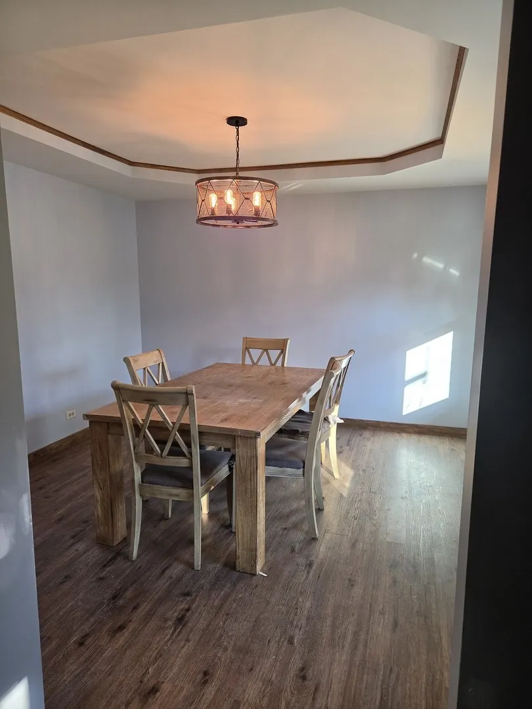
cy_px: 354
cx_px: 266
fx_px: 471
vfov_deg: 73.9
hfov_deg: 58.9
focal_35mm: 23
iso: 100
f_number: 1.8
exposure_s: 1/120
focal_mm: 5.4
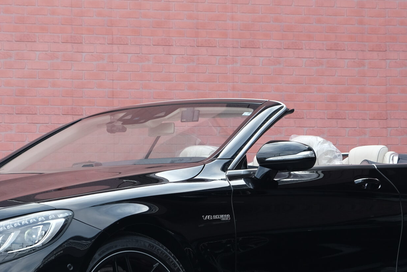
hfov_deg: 12.5
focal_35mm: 164
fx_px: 1854
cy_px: 213
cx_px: 150
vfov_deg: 8.4
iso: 200
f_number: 5.6
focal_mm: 52.7
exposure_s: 1/170
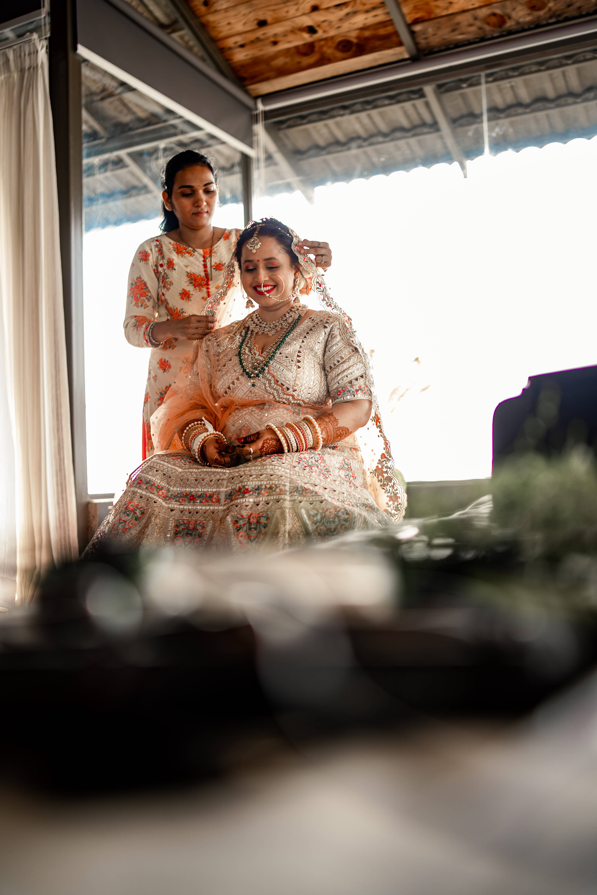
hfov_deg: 37.9
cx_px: 298
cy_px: 448
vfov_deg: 54.4
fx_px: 871
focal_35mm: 35
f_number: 1.6
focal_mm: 35
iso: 80
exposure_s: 1/250
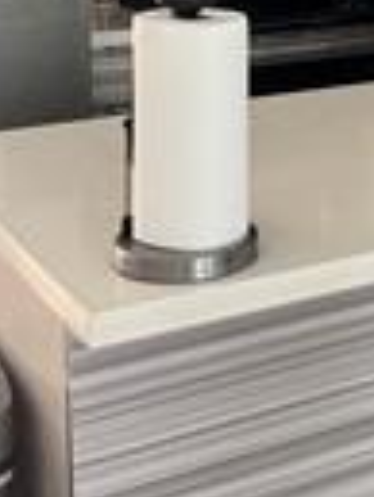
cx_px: 428
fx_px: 1280
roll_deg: -2.1
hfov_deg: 16.1
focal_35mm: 89
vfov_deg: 21.1
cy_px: -27
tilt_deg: -10.9
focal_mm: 6.76
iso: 640
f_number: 1.78
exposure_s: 1/60
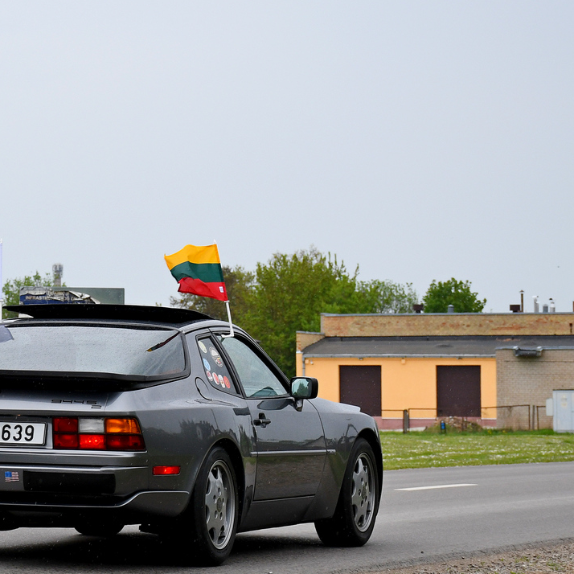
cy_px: 288
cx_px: 100
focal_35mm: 130
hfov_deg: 13.3
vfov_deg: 13.4
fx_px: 2439
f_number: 6.3
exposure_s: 1/640
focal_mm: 56
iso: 400
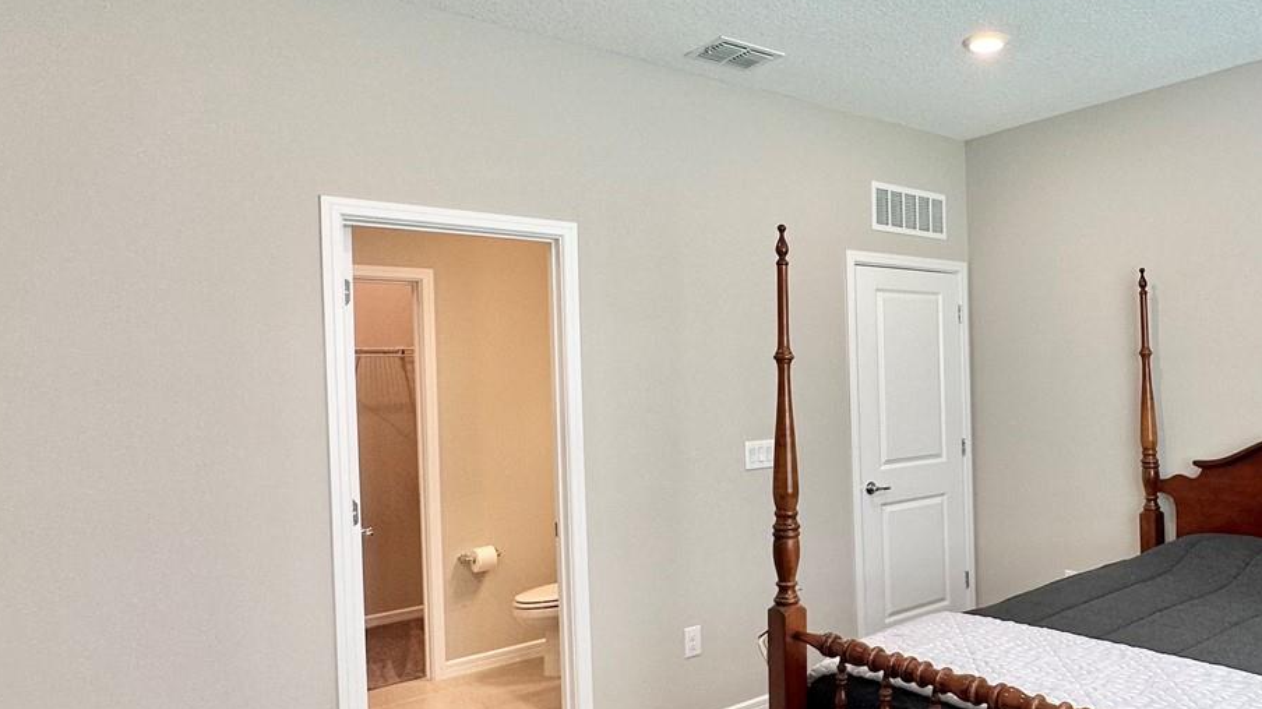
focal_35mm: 27
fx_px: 903
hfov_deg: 66.8
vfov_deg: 42.8
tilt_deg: -1.3
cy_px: 391
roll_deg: +1.3
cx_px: 896
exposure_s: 1/120
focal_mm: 2.22
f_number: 2.2
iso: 125
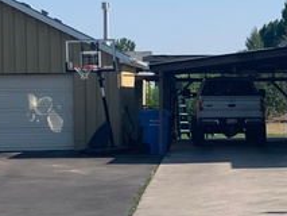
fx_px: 1037
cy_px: 100
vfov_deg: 11.9
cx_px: 311
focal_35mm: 125
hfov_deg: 15.4
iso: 25
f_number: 1.8
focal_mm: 4.25
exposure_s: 1/2611
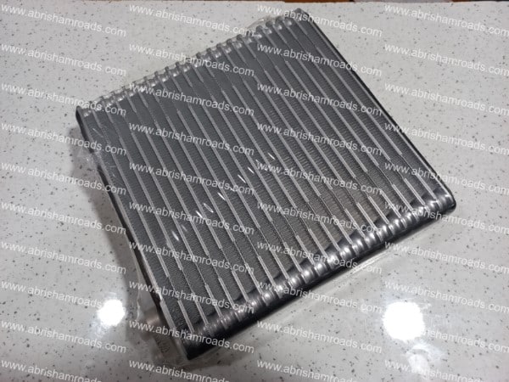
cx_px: 254
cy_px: 191
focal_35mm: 25
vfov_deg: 54.9
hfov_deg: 69.4
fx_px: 368
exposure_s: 1/50
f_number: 1.8
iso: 100
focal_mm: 4.6
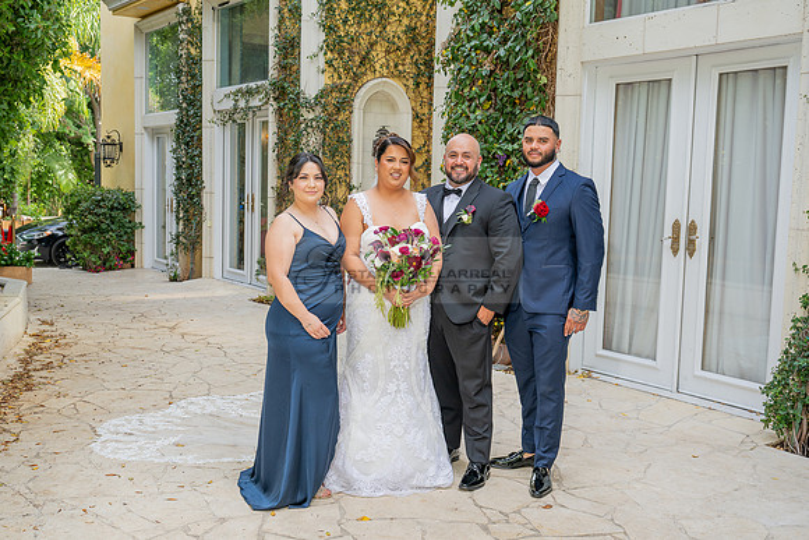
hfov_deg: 50.7
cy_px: 270
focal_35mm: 38
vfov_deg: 35.1
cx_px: 404
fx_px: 854
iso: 200
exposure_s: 1/200
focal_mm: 38
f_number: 5
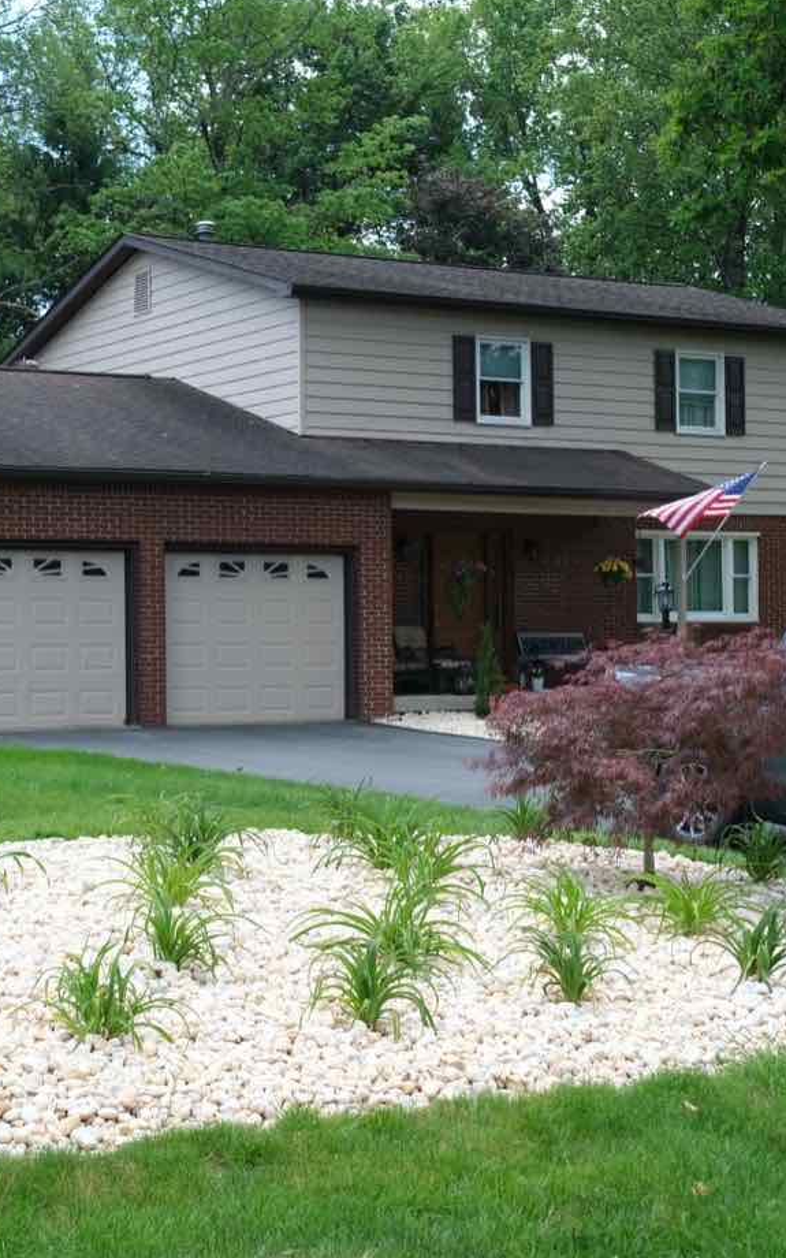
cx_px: 172
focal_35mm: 62
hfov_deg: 20.7
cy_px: 630
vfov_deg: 33.0
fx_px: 2125
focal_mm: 26.4
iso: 160
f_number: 2.8
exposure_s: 1/680
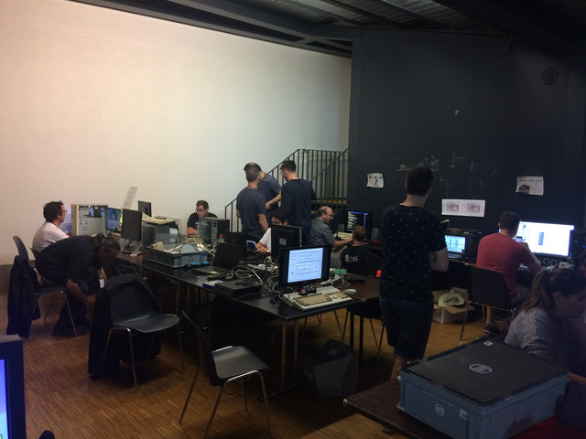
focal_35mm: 29
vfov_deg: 48.2
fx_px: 491
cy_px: 220
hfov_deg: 61.7
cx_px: 293
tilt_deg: -7.7
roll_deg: -1.2
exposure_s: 1/33
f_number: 2.2
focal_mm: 4.15
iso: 200
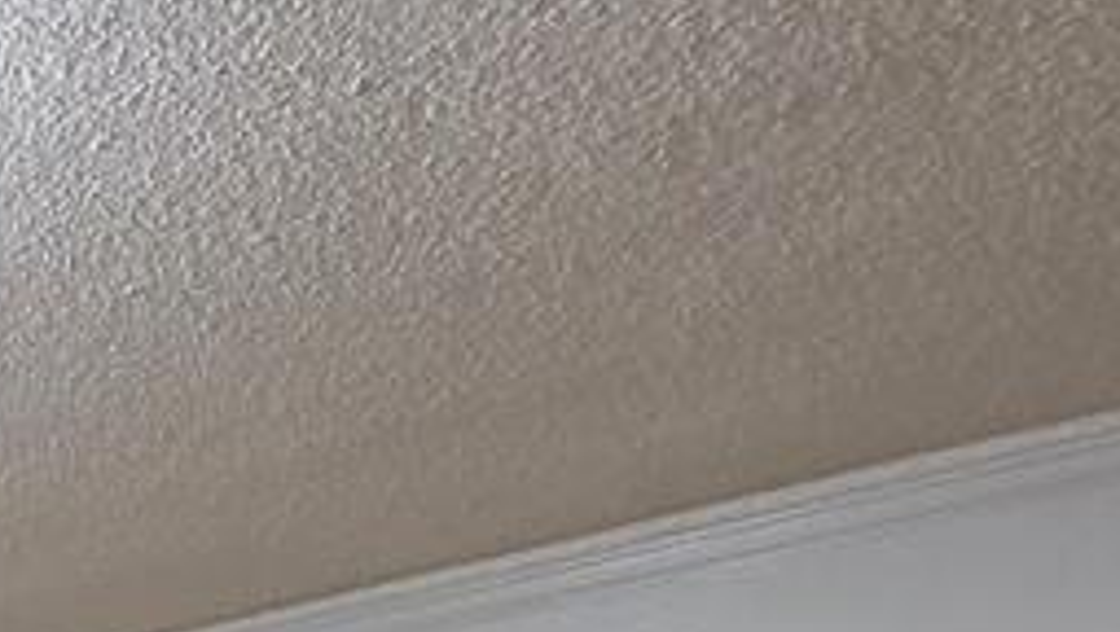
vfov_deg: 10.9
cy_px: 1922
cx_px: -698
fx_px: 2111
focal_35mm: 71
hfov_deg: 22.4
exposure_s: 1/60
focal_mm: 2.2
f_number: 1.9
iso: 400
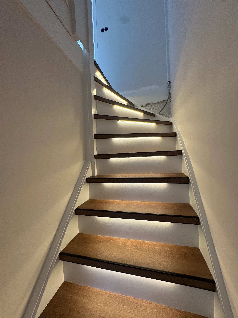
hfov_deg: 85.7
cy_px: 159
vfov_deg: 102.1
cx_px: 119
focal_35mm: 14
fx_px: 128
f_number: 2.2
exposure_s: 1/101
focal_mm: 2.22
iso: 250
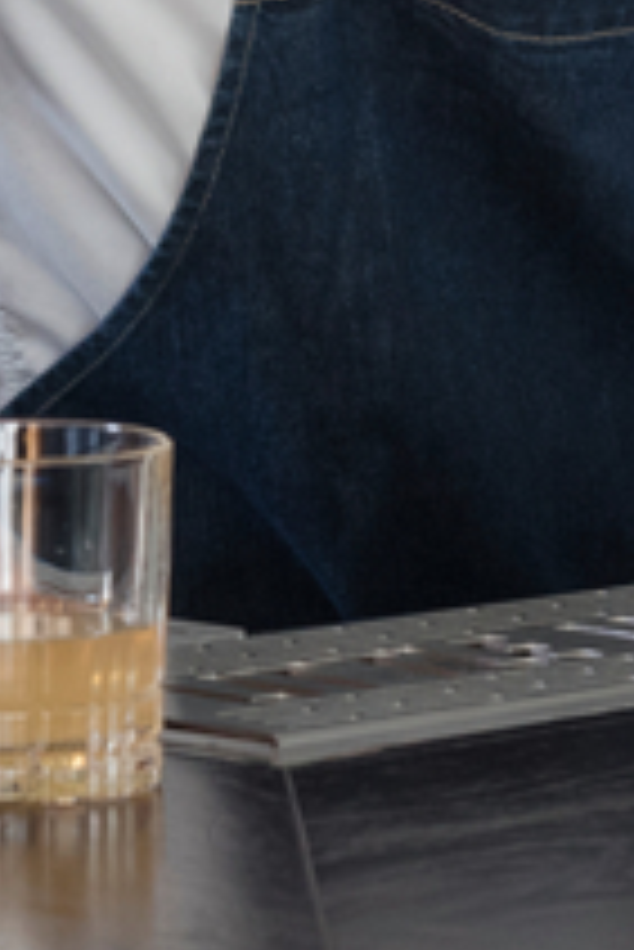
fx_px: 5881
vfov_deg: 9.1
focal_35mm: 223
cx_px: 400
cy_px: -234
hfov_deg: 6.2
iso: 800
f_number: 8
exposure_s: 1/60
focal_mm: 70
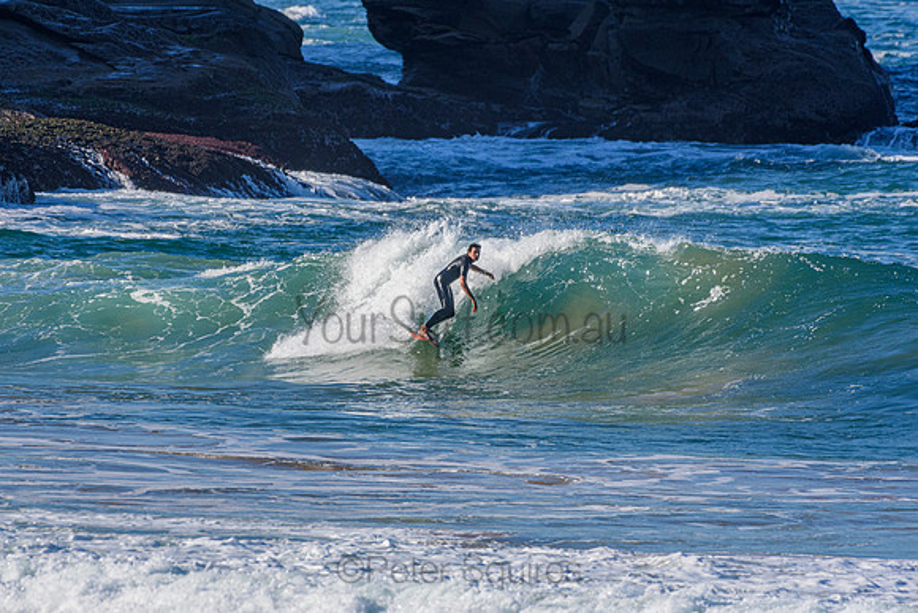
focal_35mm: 750
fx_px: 19129
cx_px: 459
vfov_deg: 1.8
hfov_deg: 2.7
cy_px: 306
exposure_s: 1/2000
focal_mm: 500
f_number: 5.6
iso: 360
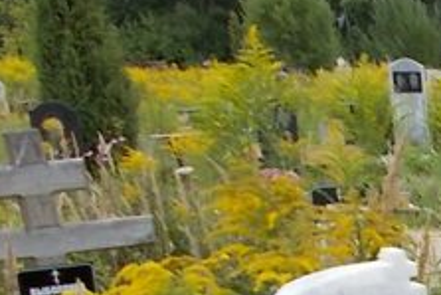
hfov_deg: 17.3
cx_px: 787
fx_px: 1189
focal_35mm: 97
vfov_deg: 13.3
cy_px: 453
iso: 80
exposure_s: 1/400
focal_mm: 4.6
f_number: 3.2
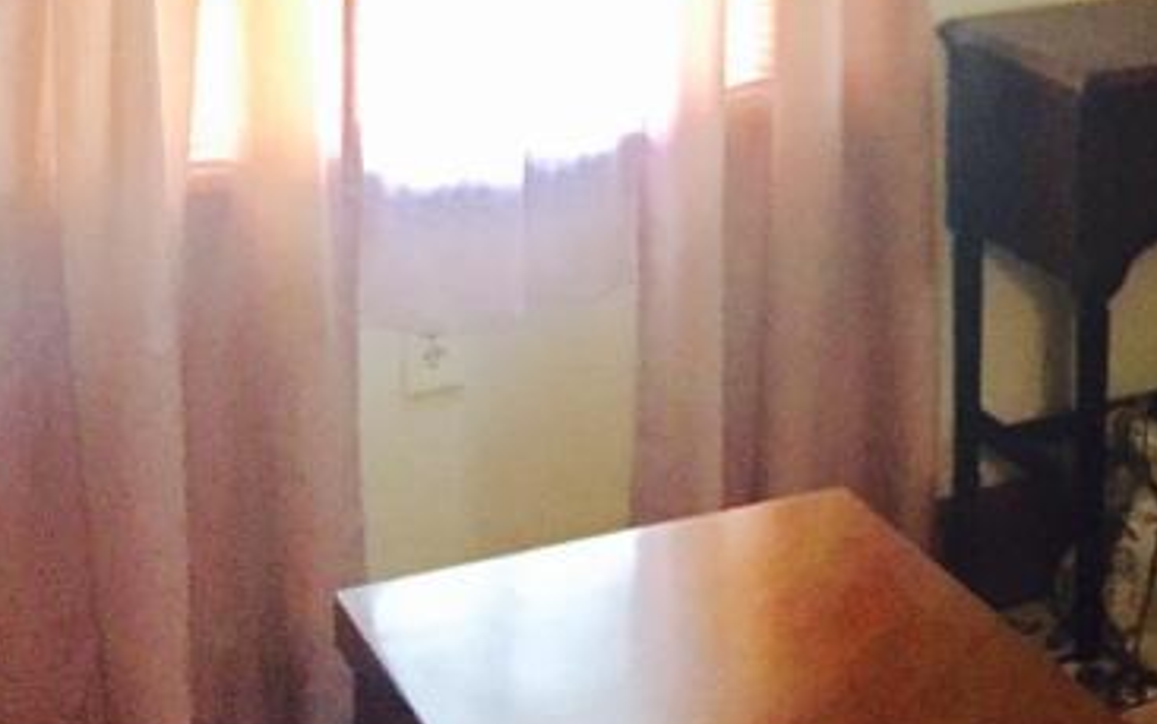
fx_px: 2713
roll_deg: -1.0
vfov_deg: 14.3
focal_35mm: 86
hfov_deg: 21.4
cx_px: 1577
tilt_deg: -5.1
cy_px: -348
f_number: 2.2
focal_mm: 4.15
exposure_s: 1/24
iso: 250
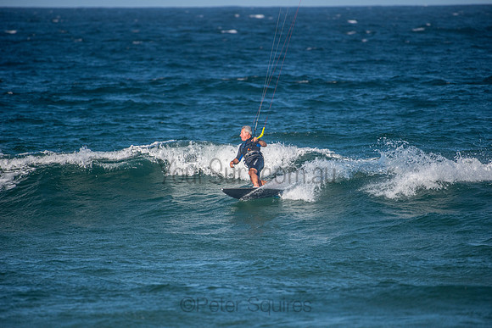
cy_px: 164
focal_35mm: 500
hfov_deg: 4.1
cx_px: 246
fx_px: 6835
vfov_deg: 2.8
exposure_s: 1/4000
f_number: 5.6
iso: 640
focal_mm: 500
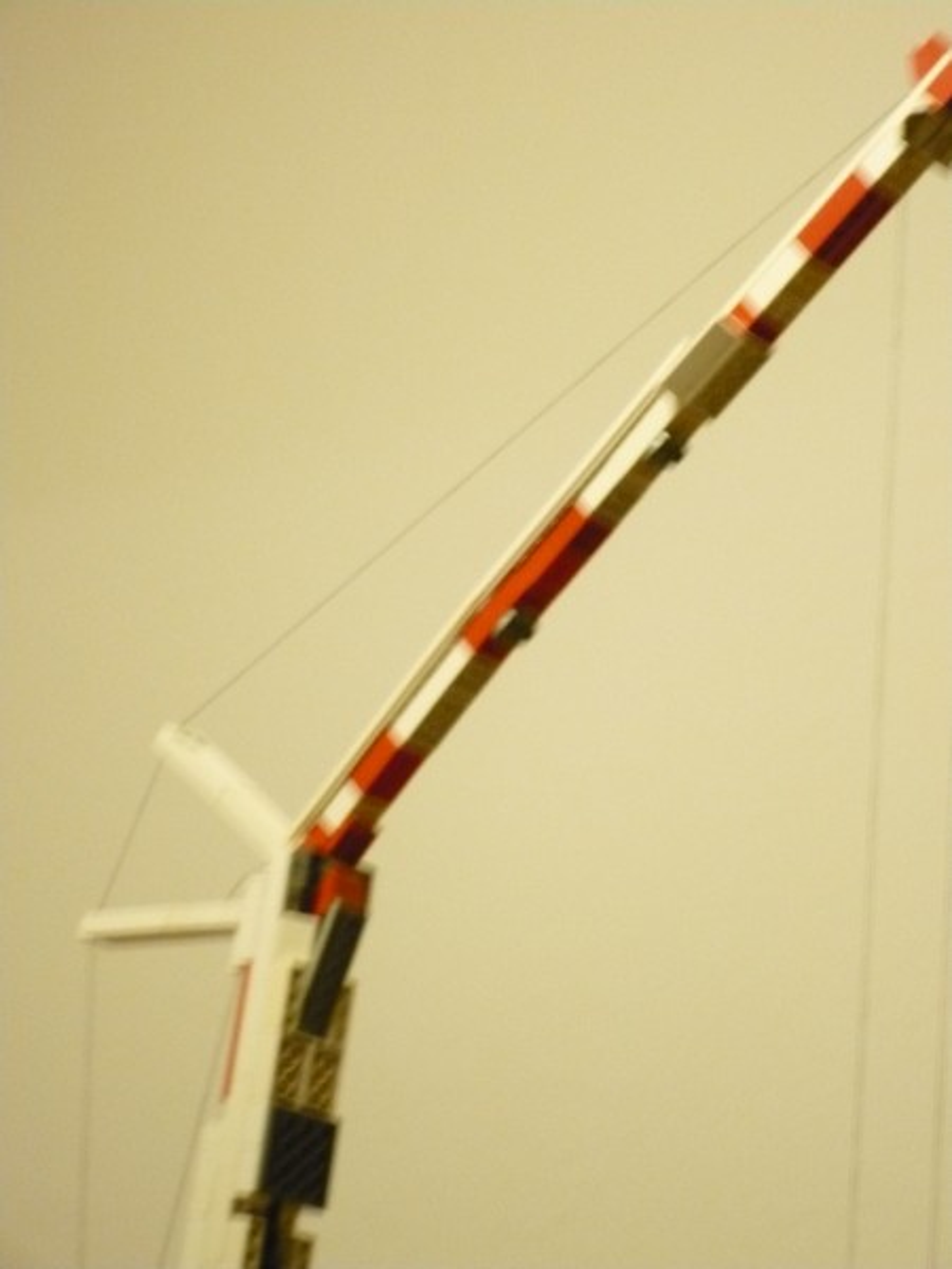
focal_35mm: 105
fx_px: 3850
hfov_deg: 14.1
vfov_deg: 18.7
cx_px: 476
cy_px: 634
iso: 400
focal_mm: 17.4
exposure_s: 1/4
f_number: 5
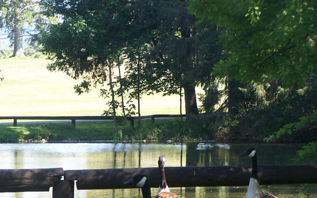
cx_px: 42
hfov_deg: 7.6
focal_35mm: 274
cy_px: 188
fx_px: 2366
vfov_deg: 4.8
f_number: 3.2
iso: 80
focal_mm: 23.1
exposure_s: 1/160
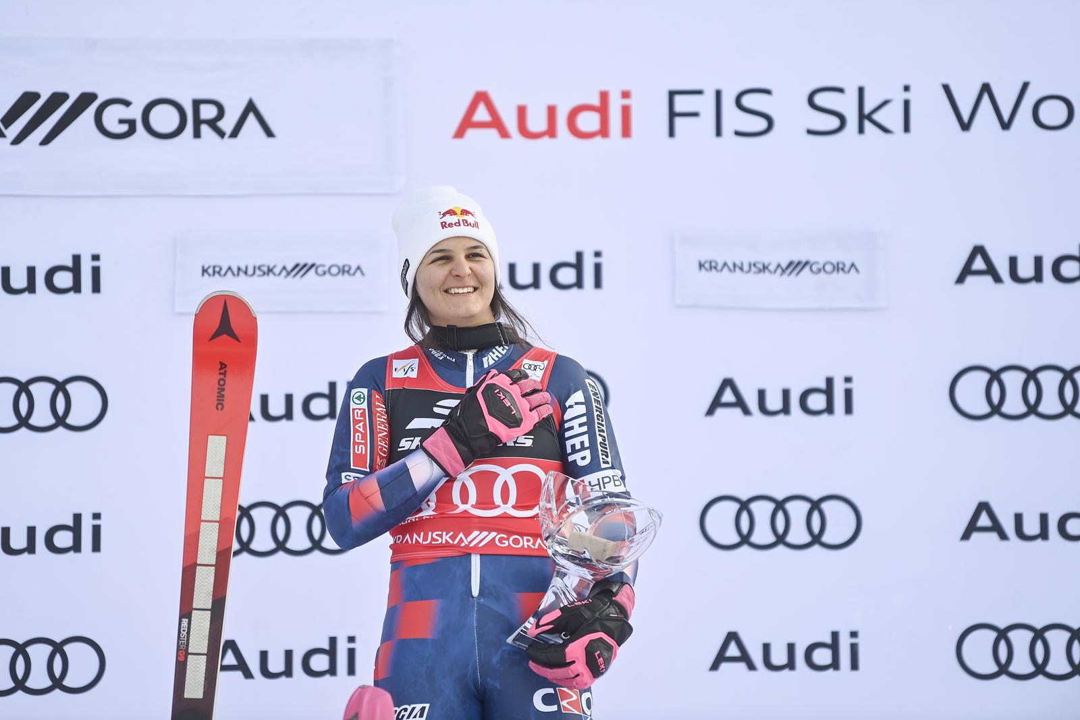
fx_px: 6000
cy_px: 360
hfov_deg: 10.3
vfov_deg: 6.9
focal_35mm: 200
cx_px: 540
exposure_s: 1/1250
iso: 200
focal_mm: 200
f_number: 2.8
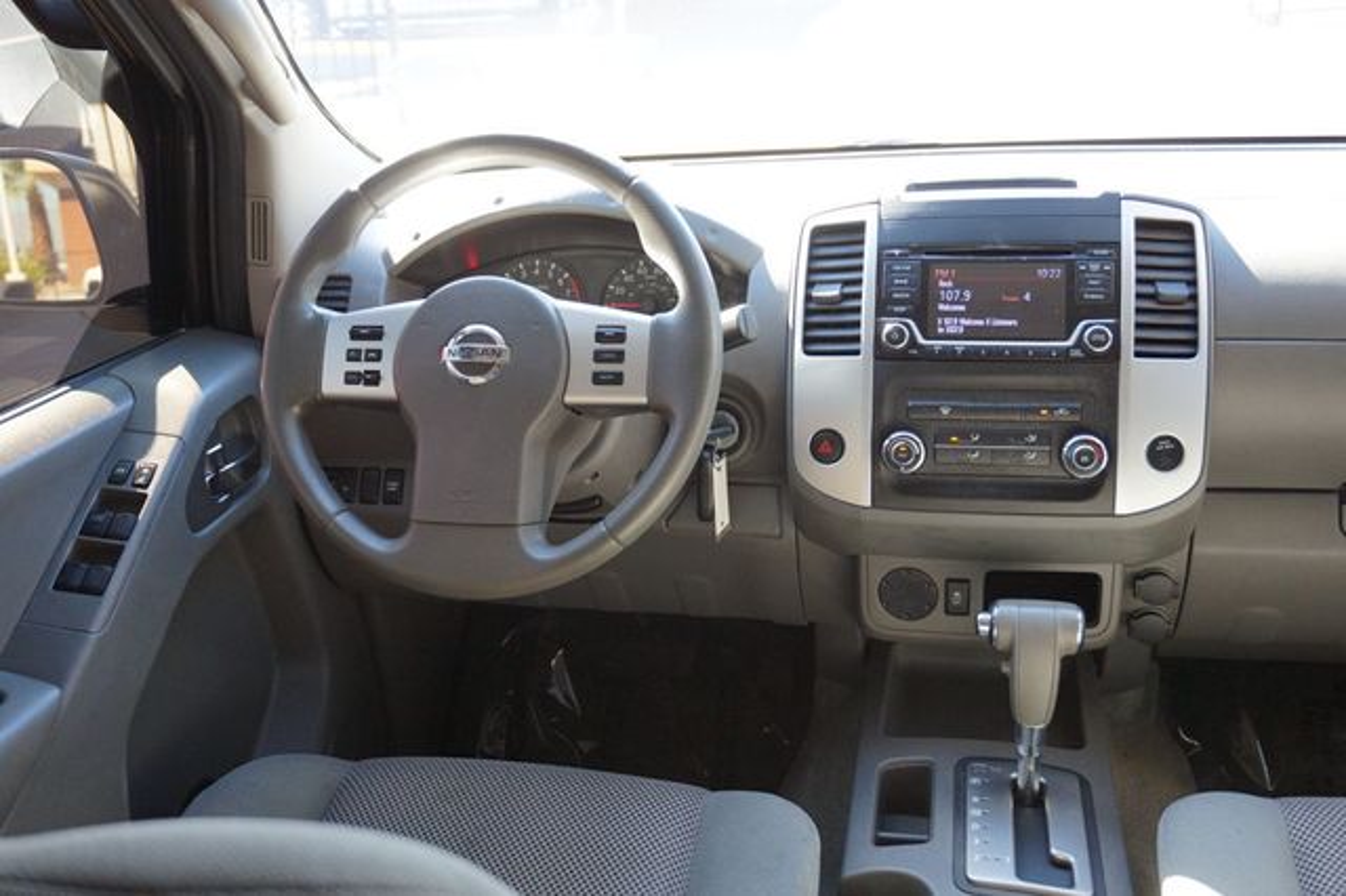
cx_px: 673
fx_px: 1289
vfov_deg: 38.3
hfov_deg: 55.1
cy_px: 448
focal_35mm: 34
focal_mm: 23
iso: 640
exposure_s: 1/60
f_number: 4.5
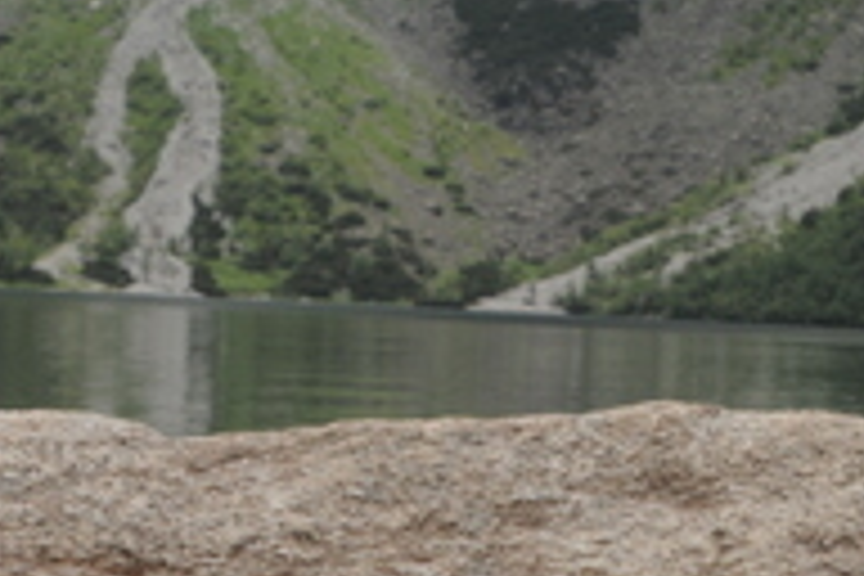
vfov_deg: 11.3
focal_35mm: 120
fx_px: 2880
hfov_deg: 16.8
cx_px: 832
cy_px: 619
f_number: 8
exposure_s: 1/80
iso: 200
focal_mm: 24
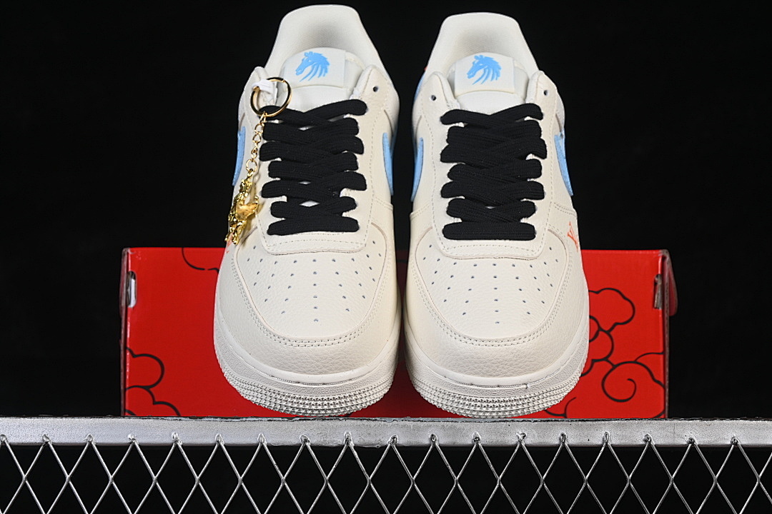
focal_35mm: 75
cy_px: 257
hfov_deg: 27.0
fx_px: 1608
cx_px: 386
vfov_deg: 18.2
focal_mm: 50
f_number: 8
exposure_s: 1/80
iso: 160
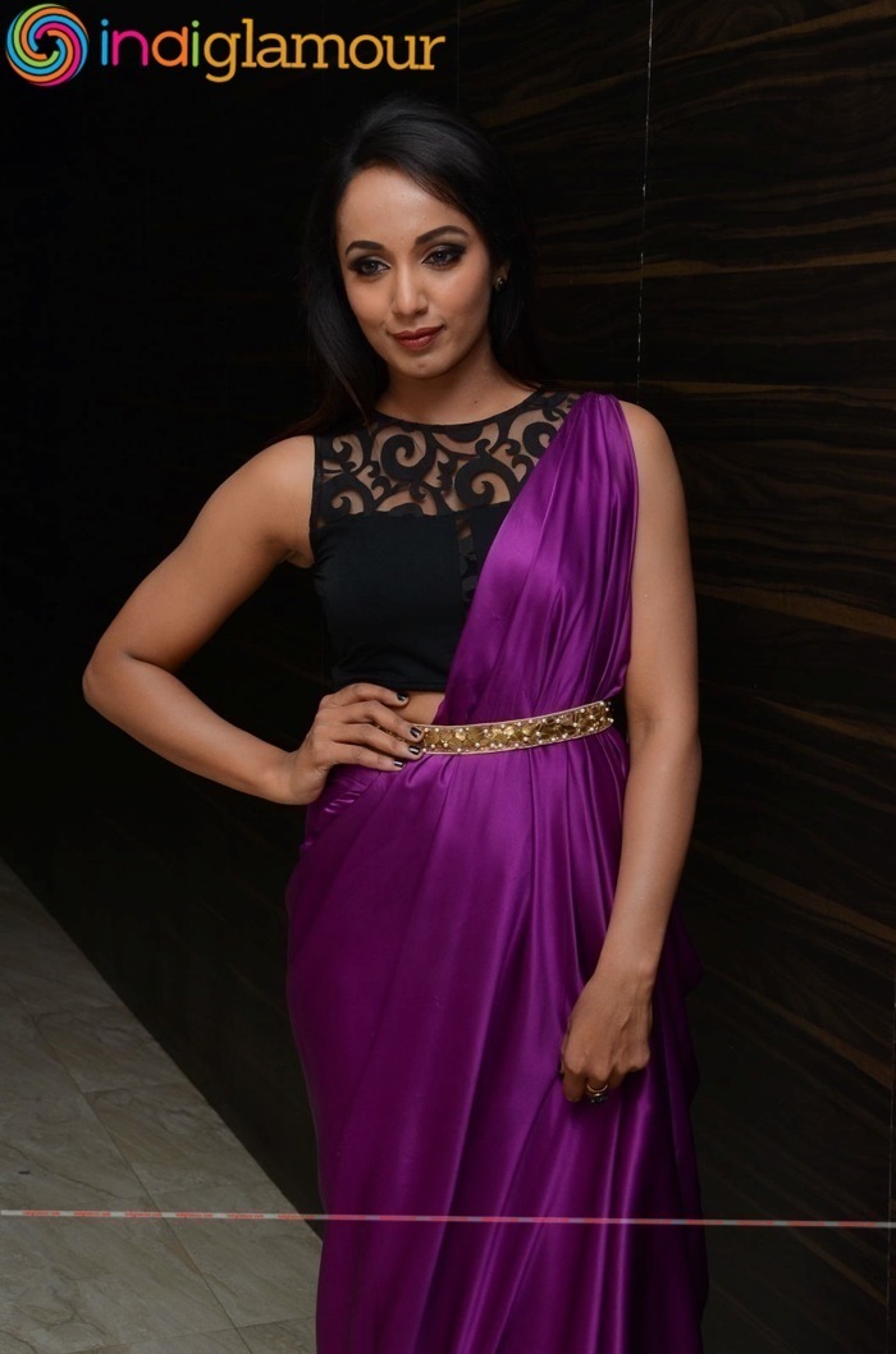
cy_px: 677
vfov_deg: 29.9
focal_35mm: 68
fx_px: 2533
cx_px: 448
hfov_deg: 20.1
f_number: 6.3
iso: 640
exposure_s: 1/125
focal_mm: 45
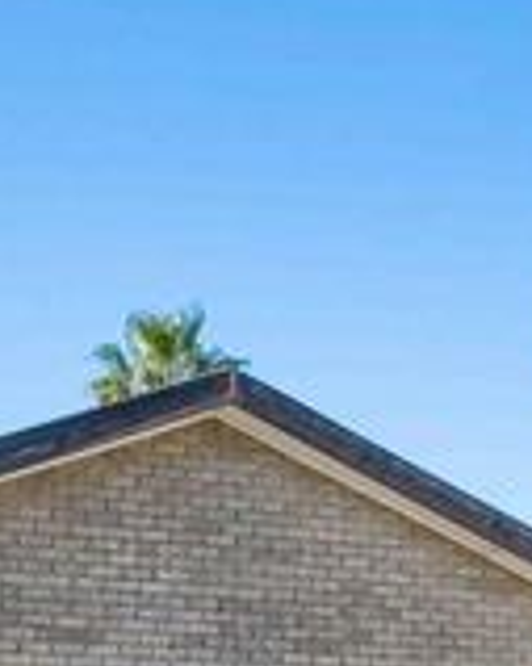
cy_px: 723
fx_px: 1399
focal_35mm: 71
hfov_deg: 21.5
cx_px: 184
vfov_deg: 25.0
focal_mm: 10
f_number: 8
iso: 320
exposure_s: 1/200
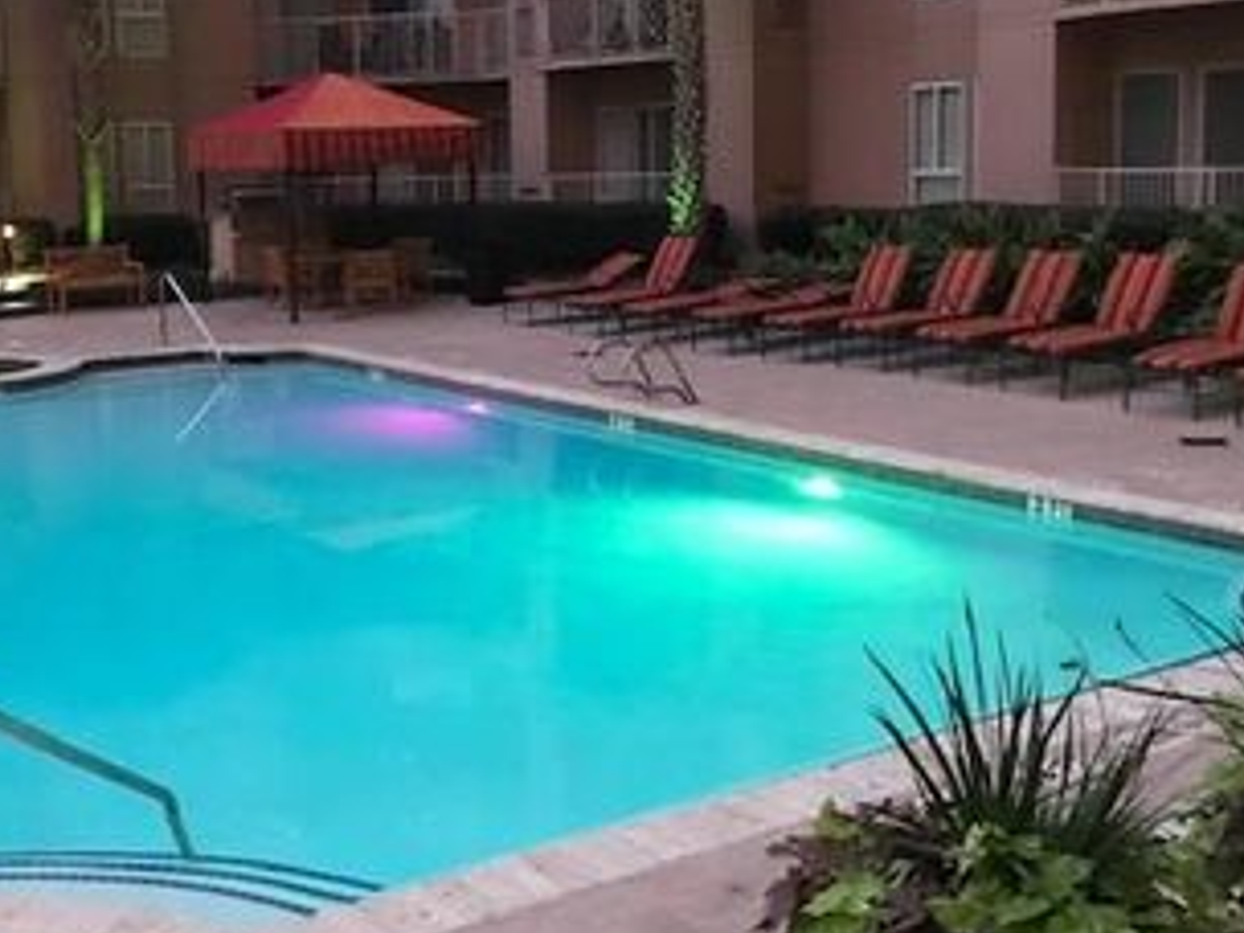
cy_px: 350
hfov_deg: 40.9
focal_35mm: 46
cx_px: 446
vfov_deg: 31.4
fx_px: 1653
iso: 100
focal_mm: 3.99
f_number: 1.8
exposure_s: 1/4
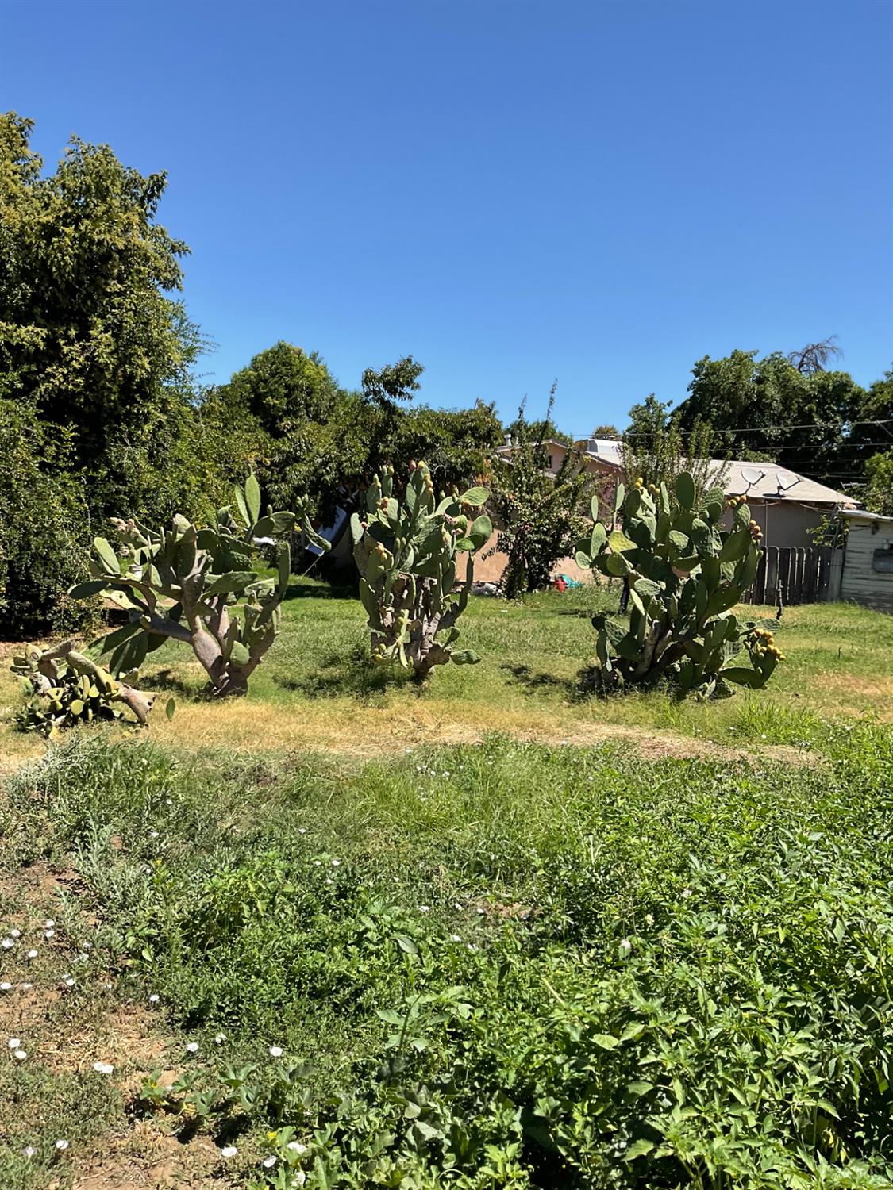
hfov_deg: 48.2
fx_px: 997
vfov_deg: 61.7
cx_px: 446
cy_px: 595
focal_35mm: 29
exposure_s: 1/1342
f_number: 1.8
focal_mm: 3
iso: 16
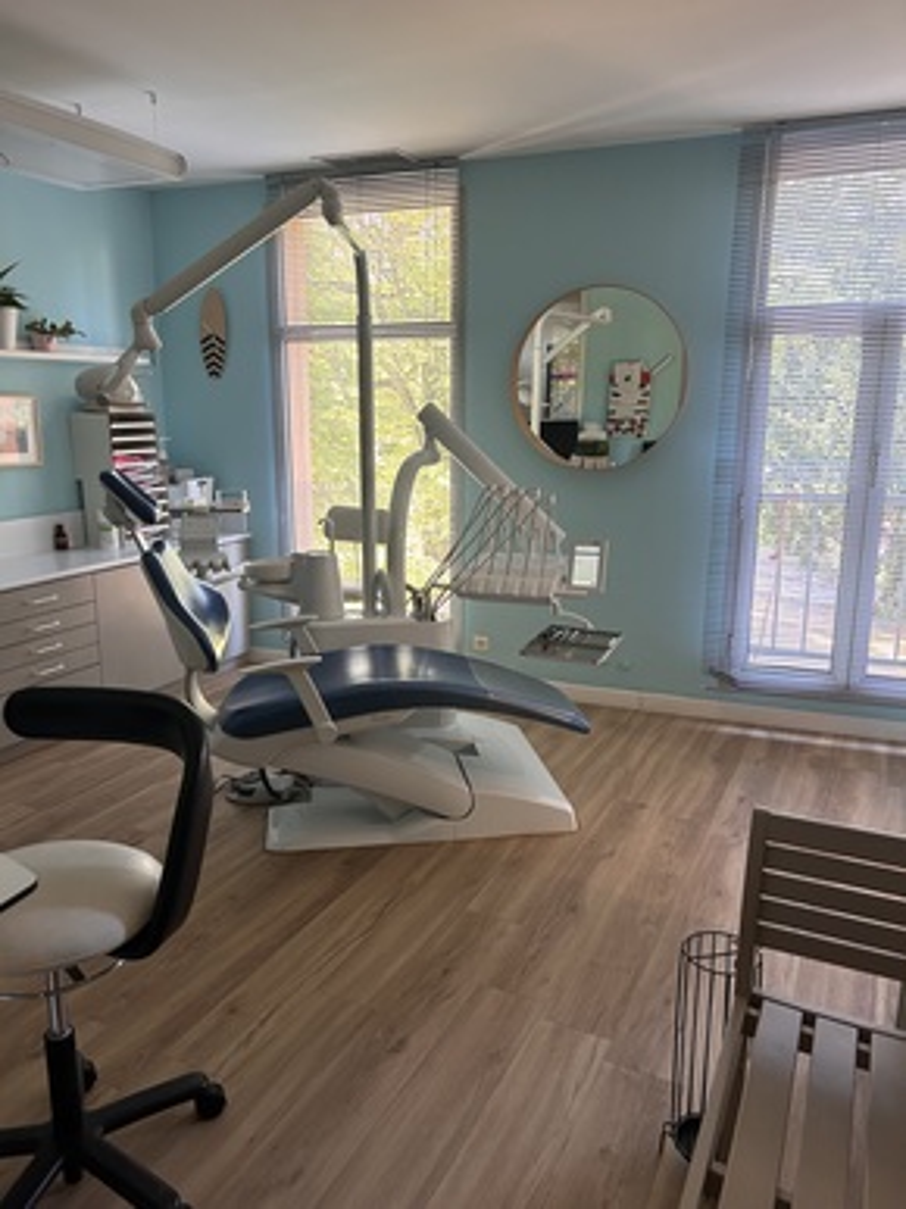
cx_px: 453
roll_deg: -0.2
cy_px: 604
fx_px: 908
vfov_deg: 67.3
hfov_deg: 53.0
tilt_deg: -13.4
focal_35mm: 26
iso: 160
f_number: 1.5
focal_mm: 5.7
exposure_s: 1/60
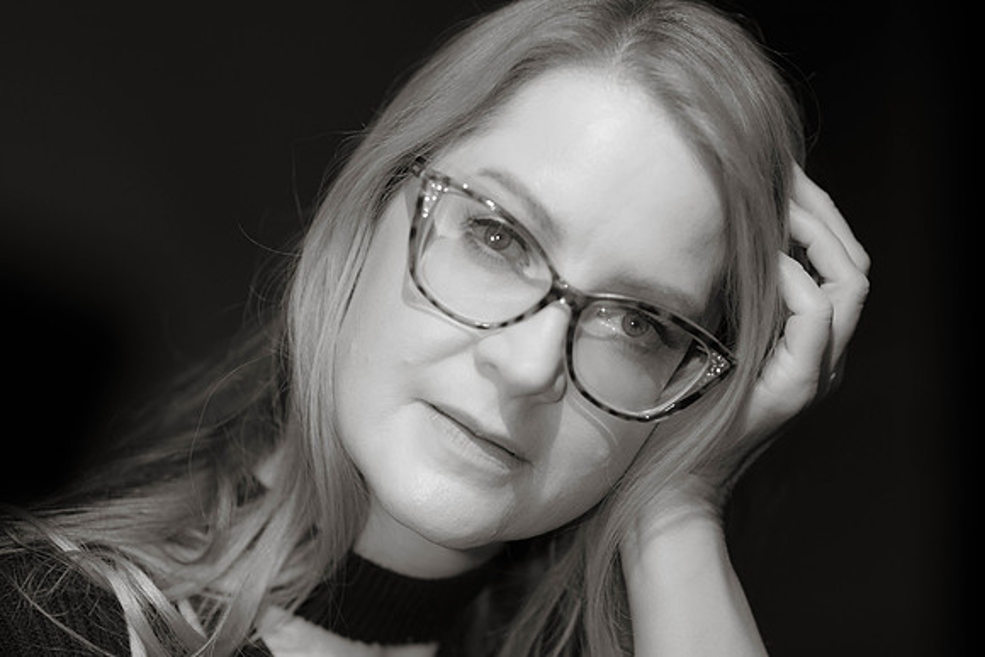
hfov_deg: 23.9
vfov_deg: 16.1
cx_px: 492
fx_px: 2326
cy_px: 328
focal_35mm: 85
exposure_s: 1/320
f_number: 2.5
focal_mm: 85
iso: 800
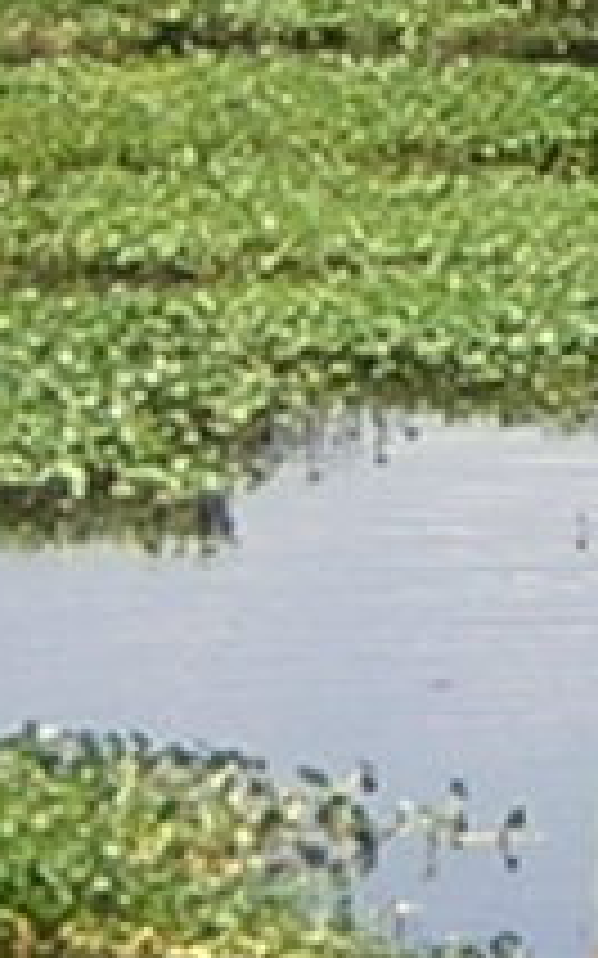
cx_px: 1398
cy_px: -220
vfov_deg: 4.3
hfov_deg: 2.6
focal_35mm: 493
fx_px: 12864
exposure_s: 1/528
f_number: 3.4
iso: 100
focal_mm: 8.1
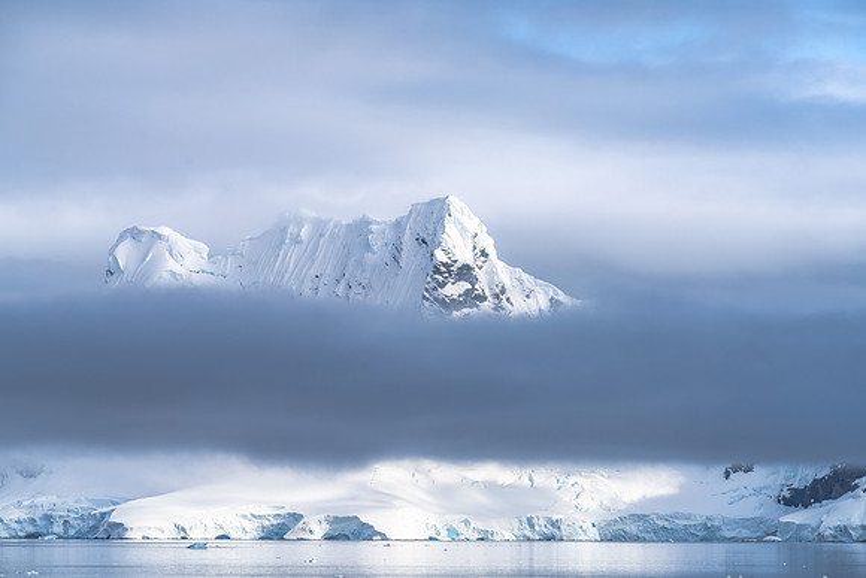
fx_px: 4090
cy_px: 289
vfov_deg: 8.1
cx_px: 433
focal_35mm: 170
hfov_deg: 12.1
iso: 160
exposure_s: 1/400
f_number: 7.1
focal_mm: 170
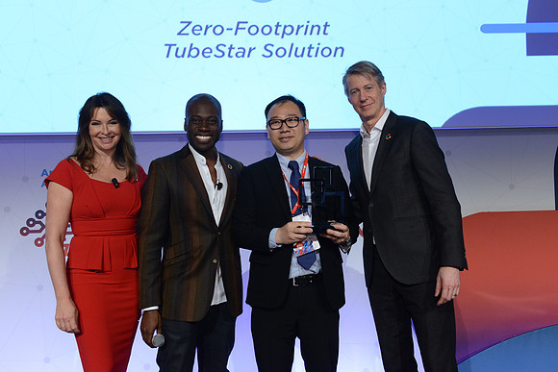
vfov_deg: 33.4
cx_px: 279
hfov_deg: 48.4
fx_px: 620
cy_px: 186
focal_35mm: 40
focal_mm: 40
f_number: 6.3
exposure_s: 1/100
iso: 2000
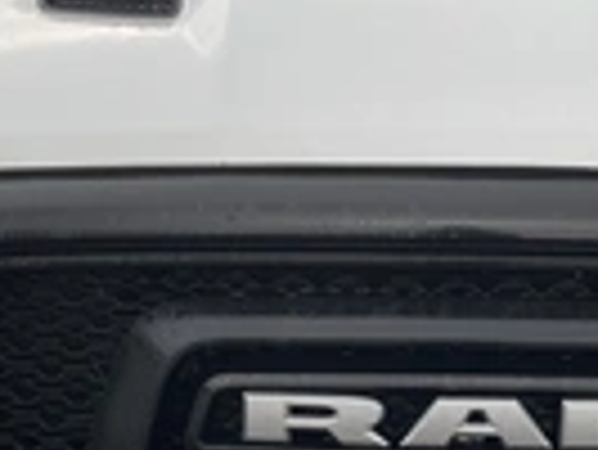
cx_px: 445
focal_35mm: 87
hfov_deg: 22.3
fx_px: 1504
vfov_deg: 17.0
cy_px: 292
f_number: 1.8
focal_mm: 3
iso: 20
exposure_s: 1/168
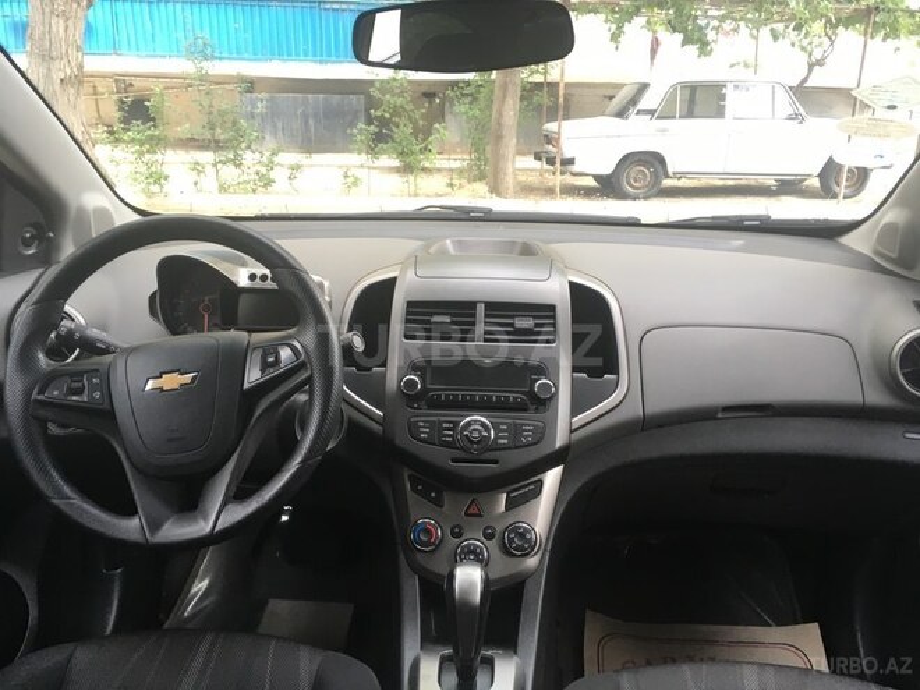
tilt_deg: -17.1
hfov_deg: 61.7
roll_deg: -2.3
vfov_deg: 48.2
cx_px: 460
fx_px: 771
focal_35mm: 29
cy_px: 345
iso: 32
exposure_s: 1/33
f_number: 2.2
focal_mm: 4.15
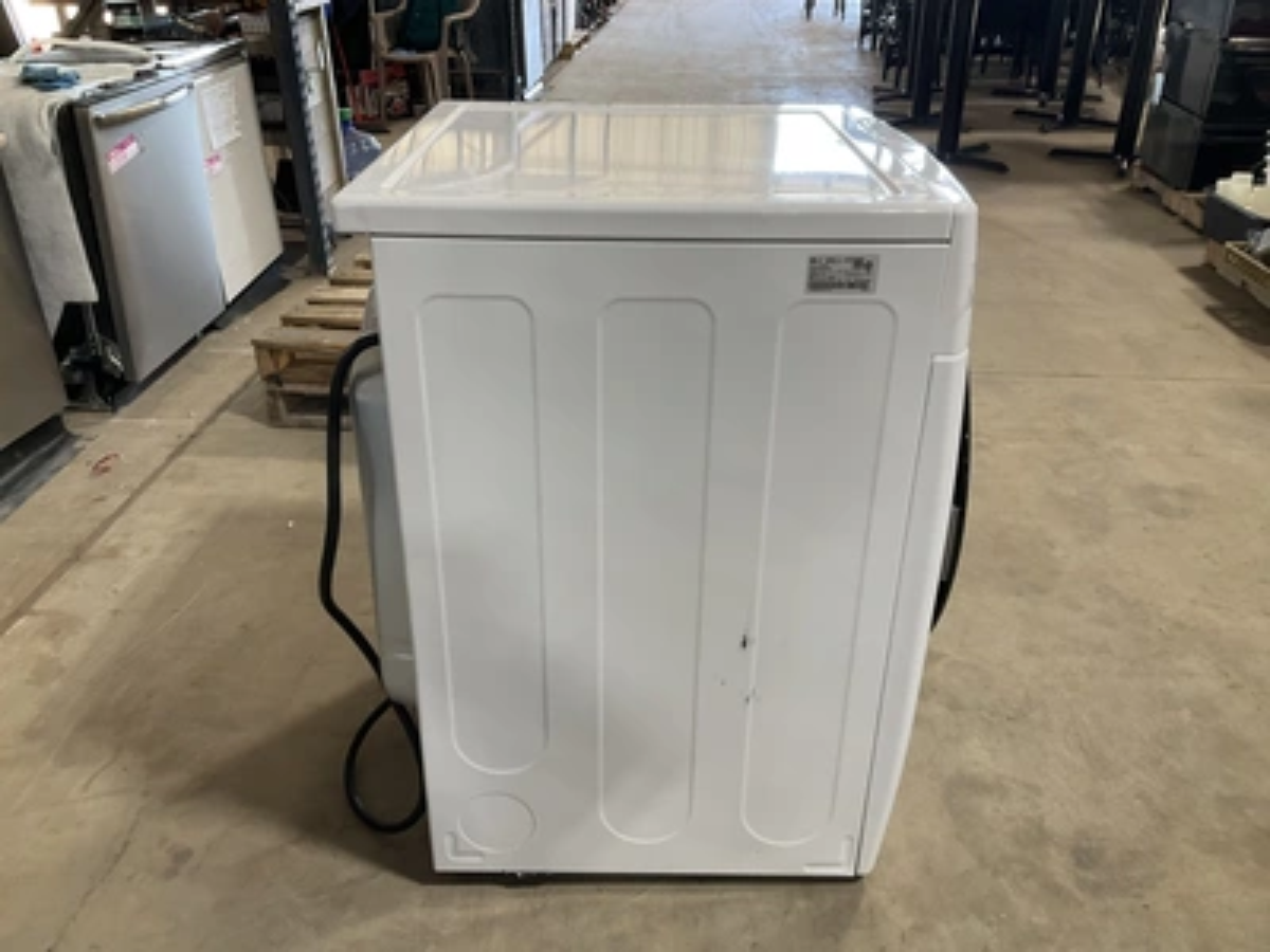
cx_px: 635
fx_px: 1064
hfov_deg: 61.7
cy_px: 476
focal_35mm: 29
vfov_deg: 48.2
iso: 64
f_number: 1.8
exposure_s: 1/60
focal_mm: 3
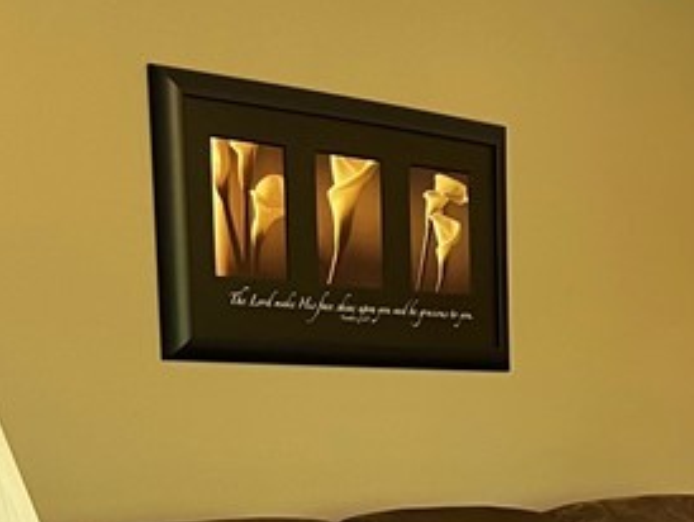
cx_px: 1089
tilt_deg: -9.7
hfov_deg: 17.8
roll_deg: -1.7
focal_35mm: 97
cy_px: 702
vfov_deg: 14.5
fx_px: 1946
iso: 125
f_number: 1.5
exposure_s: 1/60
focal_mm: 5.7
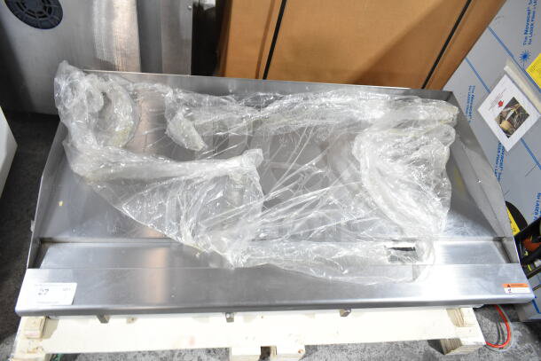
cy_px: 180
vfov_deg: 48.0
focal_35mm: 27
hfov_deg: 67.4
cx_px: 270
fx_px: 406
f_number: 5
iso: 1600
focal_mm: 18
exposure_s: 1/100
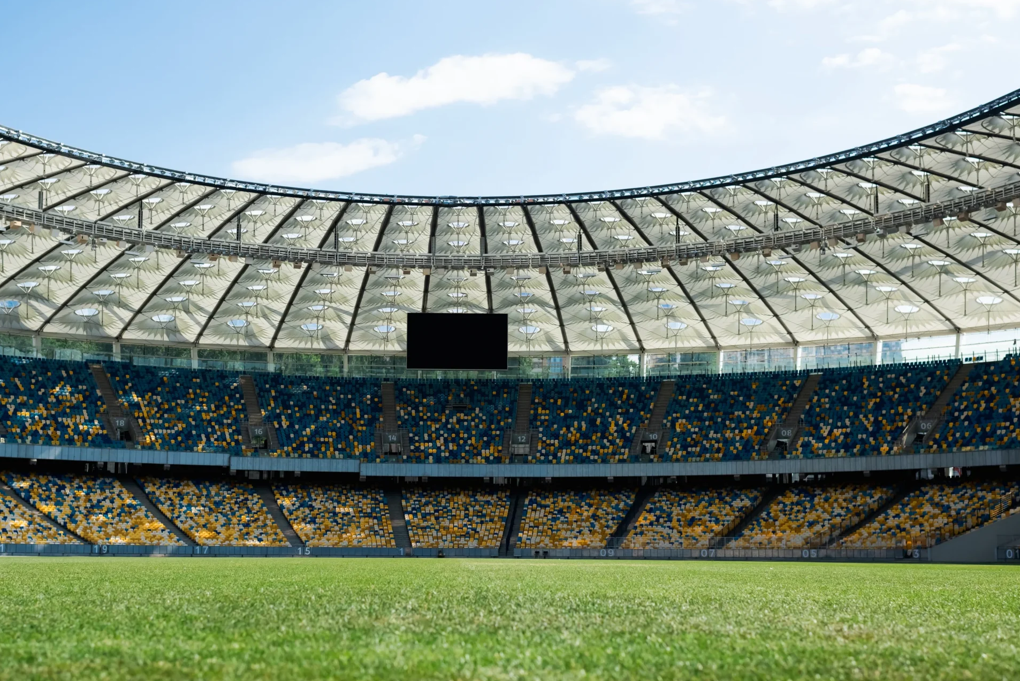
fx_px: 1332
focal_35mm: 47
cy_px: 390
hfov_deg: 41.8
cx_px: 453
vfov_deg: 28.6
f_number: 4.5
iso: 200
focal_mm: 35
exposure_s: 1/2000
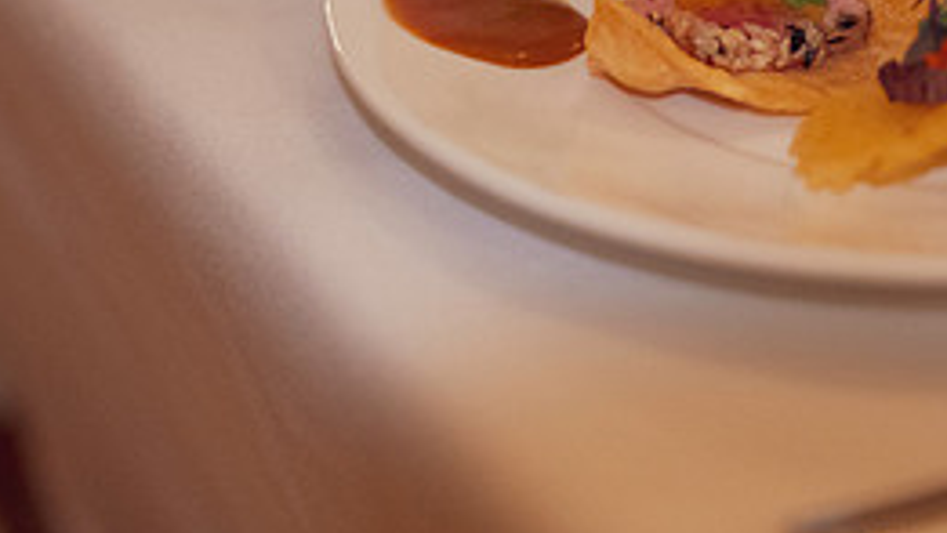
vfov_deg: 10.4
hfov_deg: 18.5
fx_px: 2863
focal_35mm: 114
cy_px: -207
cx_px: 859
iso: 3200
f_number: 2.8
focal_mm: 42
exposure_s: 1/160
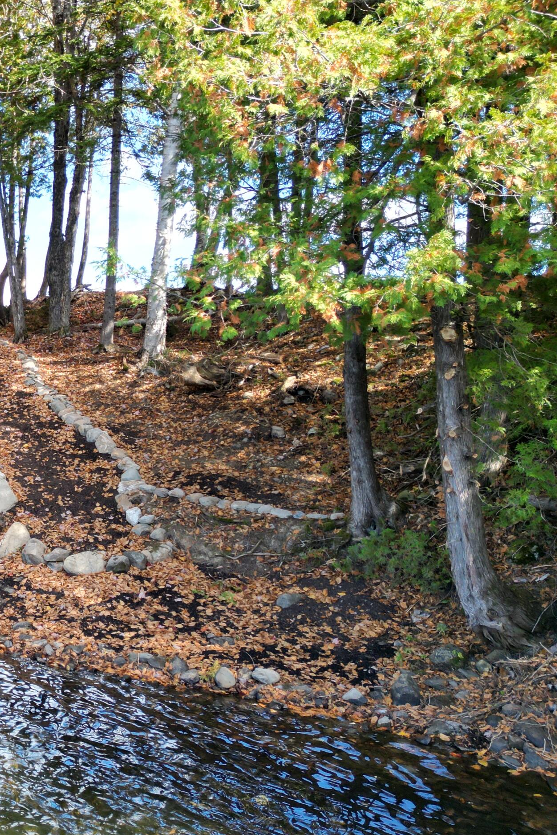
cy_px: 421
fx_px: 928
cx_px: -60
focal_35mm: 40
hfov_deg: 29.9
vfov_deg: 48.5
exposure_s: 1/640
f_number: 1.7
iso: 110
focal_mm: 6.72
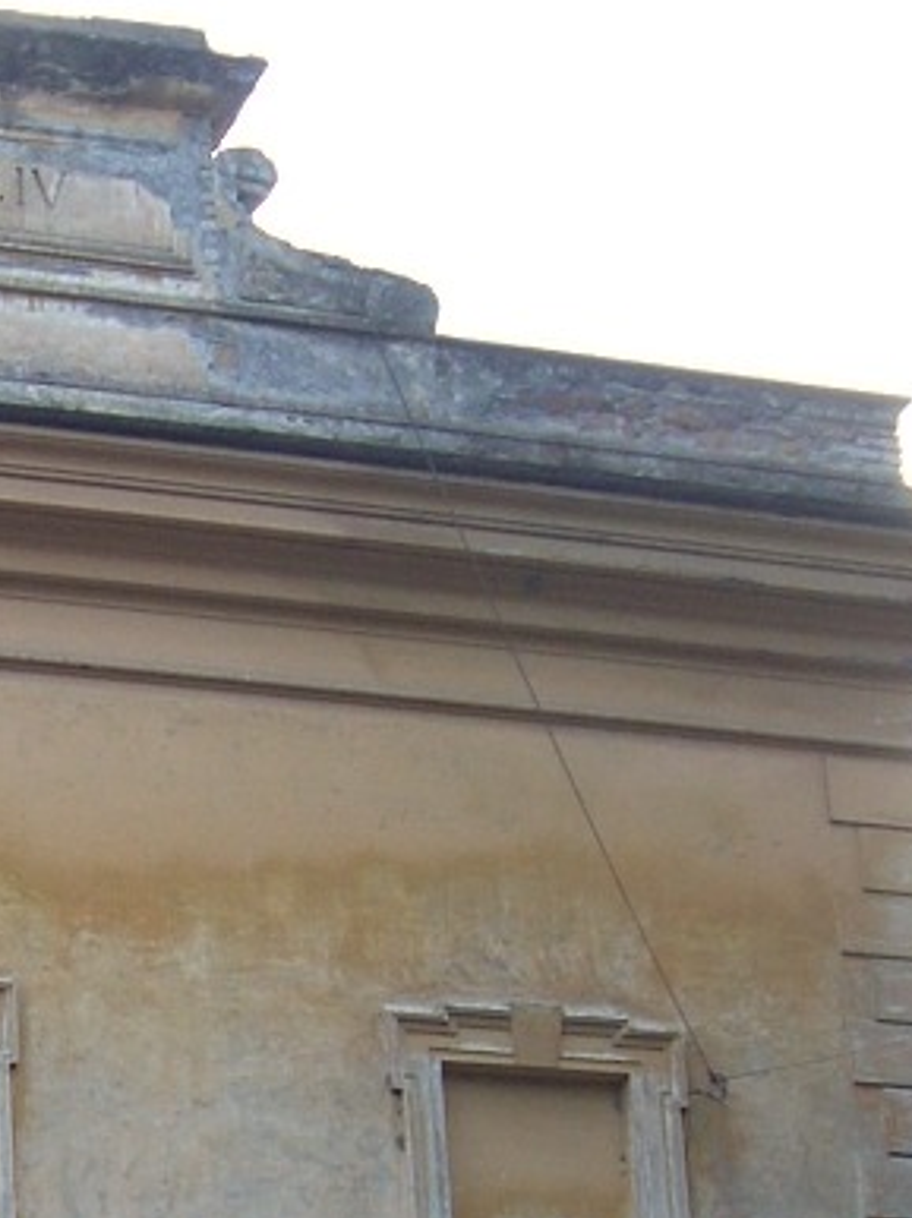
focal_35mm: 135
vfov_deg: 14.1
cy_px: 1515
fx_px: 4748
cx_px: -126
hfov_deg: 10.8
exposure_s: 1/77.8
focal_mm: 6.2
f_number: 2.8
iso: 64
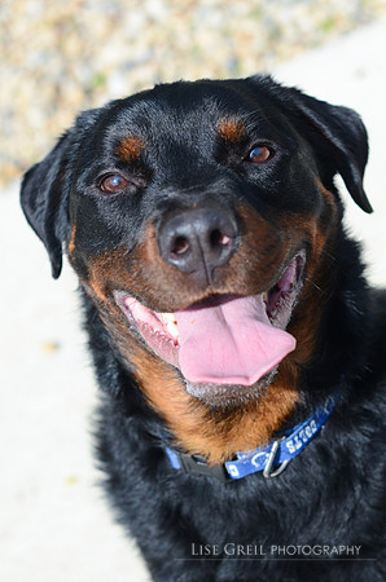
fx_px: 1212
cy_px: 291
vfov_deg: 27.0
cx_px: 193
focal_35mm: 75
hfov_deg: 18.1
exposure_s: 1/1600
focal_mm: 50
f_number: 4
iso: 250
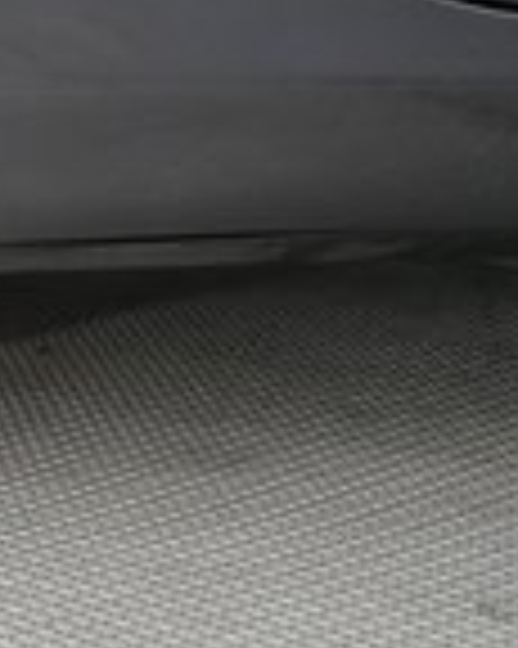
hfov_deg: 10.7
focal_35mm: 117
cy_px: -32
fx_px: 2245
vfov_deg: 16.1
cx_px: -829
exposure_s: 1/200
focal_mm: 28
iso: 5000
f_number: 2.8
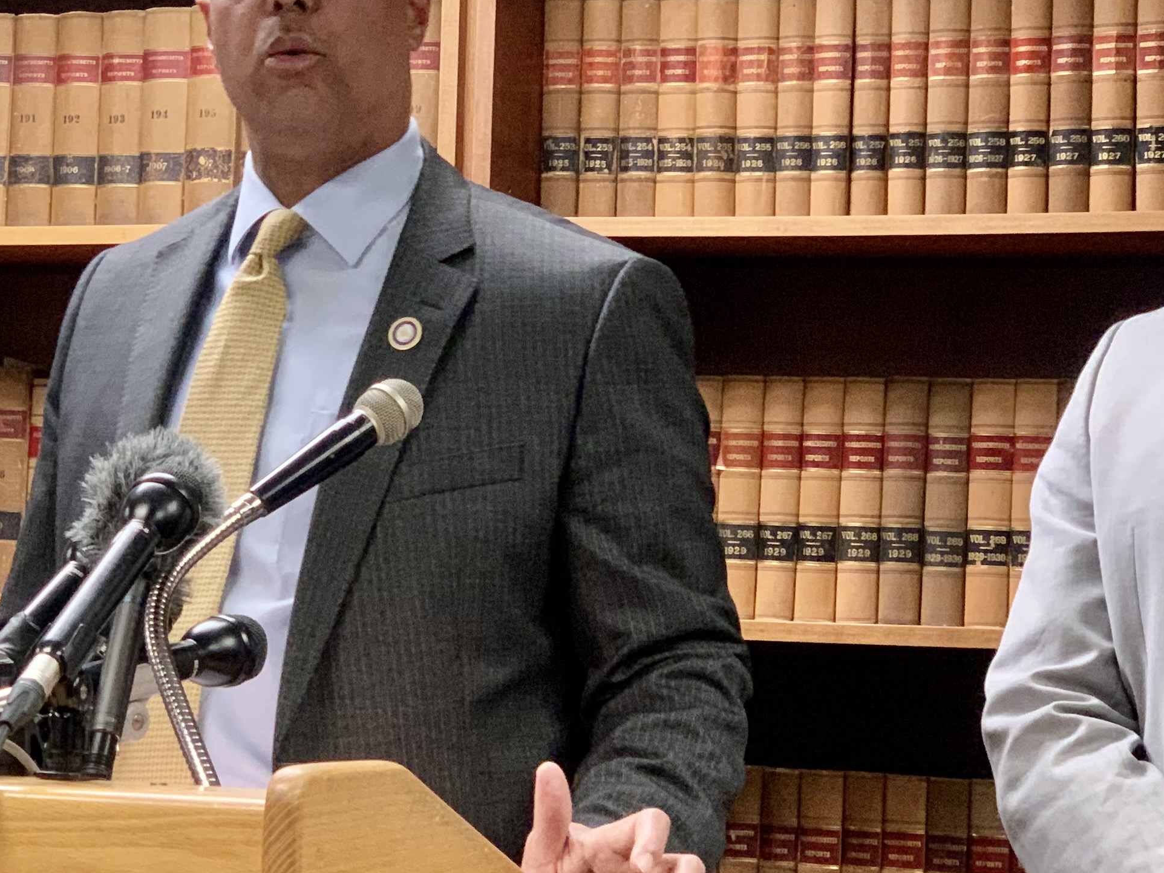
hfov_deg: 17.9
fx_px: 3665
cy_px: 447
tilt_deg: +3.2
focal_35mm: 109
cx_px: 309
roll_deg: -2.5
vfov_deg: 13.6
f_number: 2.4
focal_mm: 6
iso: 320
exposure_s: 1/60
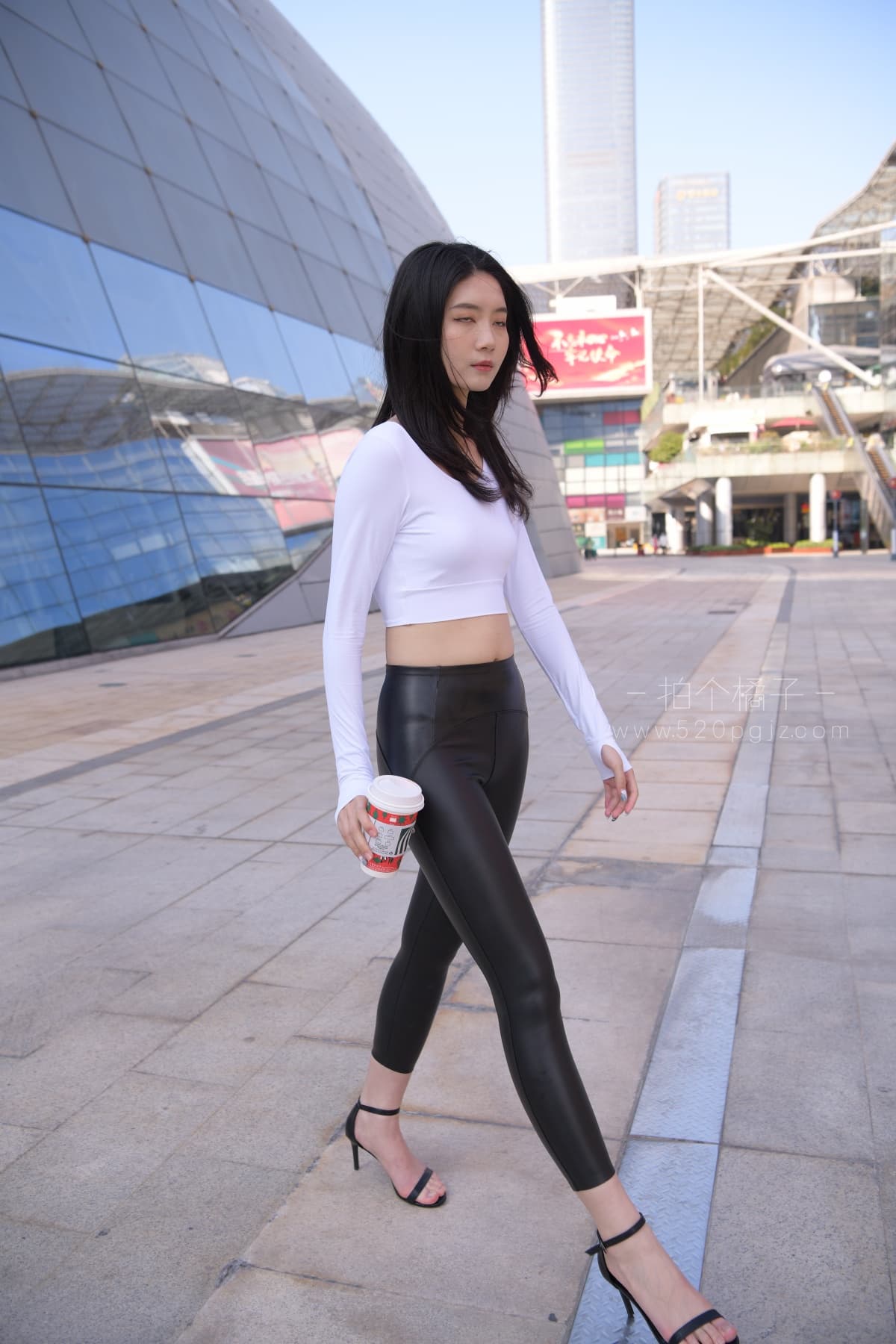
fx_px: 1195
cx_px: 448
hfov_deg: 41.1
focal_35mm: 32
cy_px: 672
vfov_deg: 58.7
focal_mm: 32
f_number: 4.5
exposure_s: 1/640
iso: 280
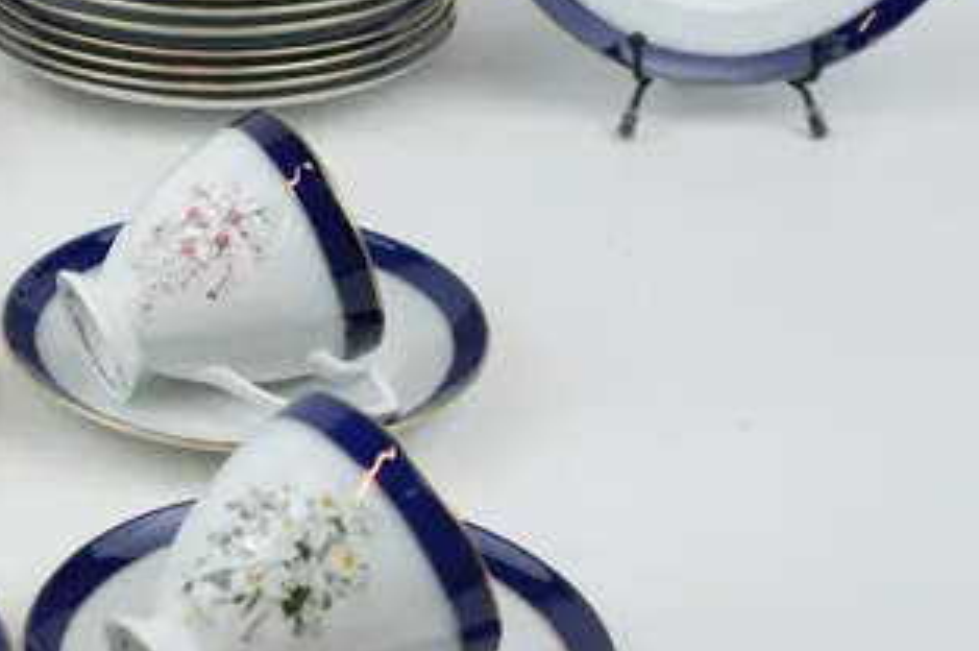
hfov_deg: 20.4
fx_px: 2581
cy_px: 194
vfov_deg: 14.3
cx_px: -113
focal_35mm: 95
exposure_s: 1/60
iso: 50
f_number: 4
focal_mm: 33
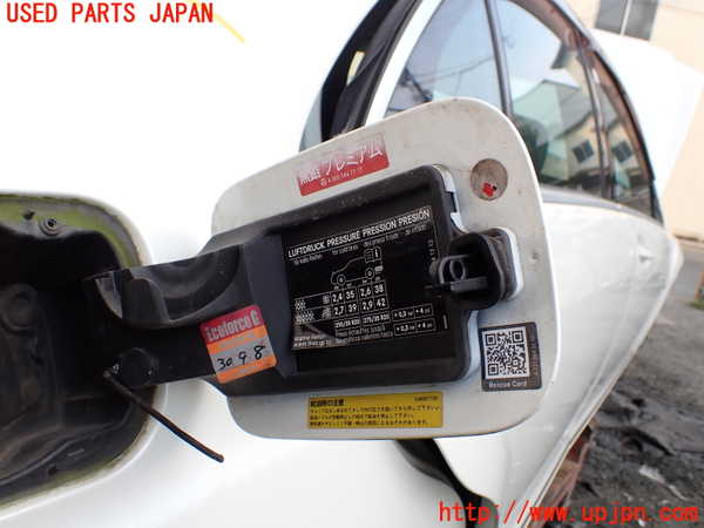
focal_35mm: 30
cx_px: 352
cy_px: 264
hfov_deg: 60.0
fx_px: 610
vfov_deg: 46.8
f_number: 3.2
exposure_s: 1/400
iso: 100
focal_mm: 5.4
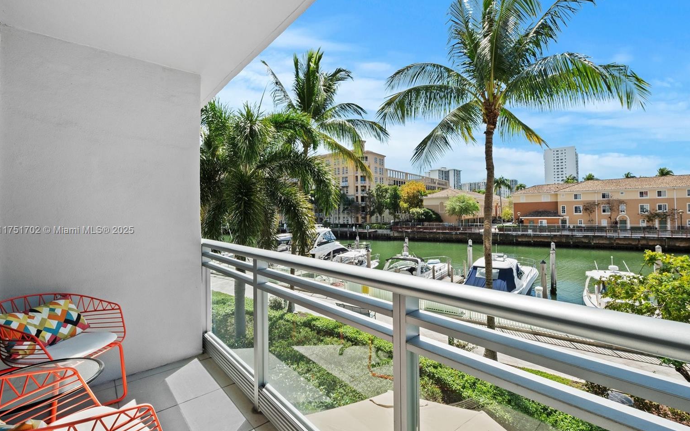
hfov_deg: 101.5
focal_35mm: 15
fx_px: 282
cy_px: 231
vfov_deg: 74.7
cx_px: 351
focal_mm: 14
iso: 200
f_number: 8
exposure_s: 1/200
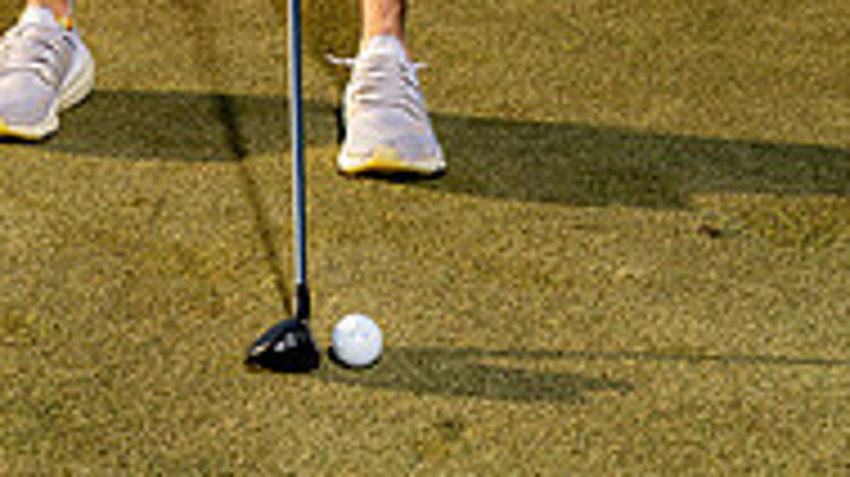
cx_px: 211
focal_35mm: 122
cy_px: -513
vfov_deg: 9.2
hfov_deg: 17.5
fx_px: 2748
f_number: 4
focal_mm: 49
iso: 100
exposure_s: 1/1250
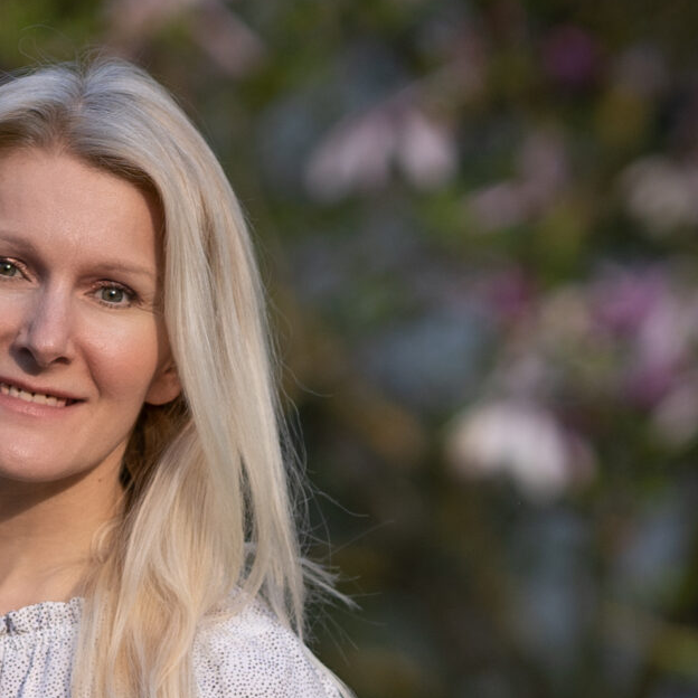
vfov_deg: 3.2
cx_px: -161
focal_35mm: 547
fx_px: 12479
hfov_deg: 3.2
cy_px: 502
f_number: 2
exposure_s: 1/1250
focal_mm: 105
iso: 100
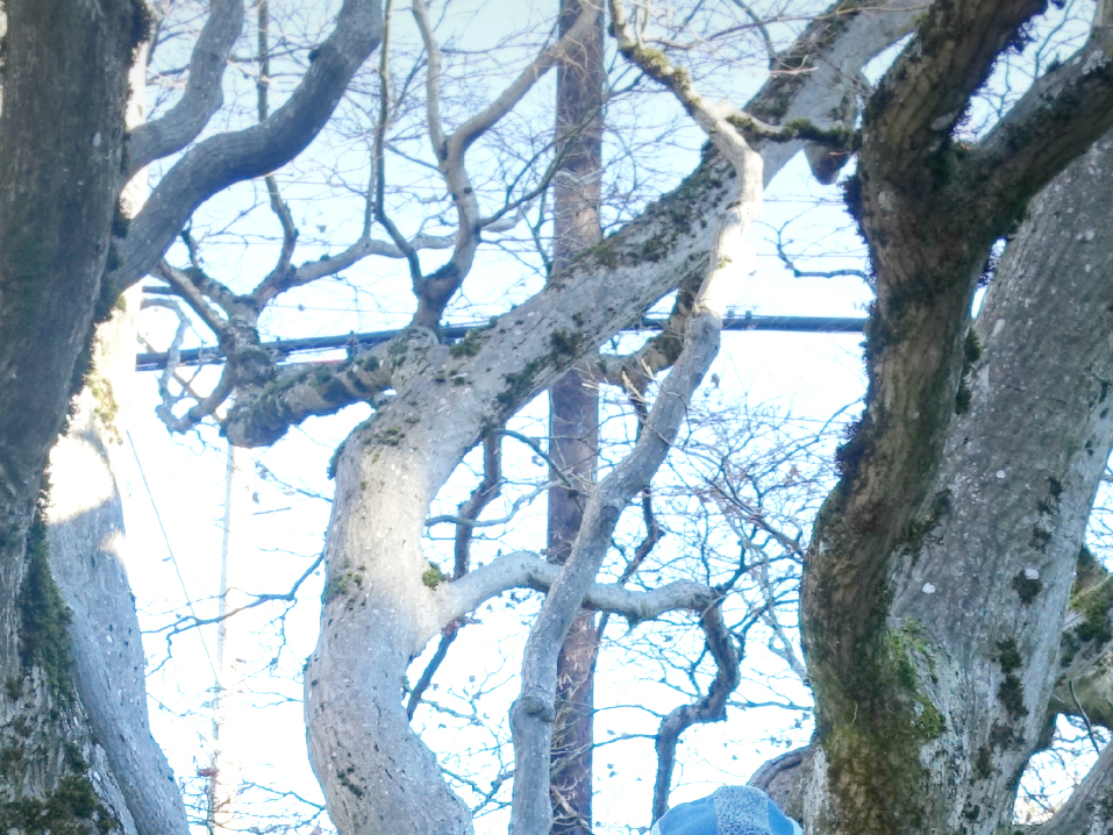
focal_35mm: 80
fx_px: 2573
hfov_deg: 24.4
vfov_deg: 17.1
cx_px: 689
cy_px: 1146
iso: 125
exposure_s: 1/160
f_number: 4
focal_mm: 8.8
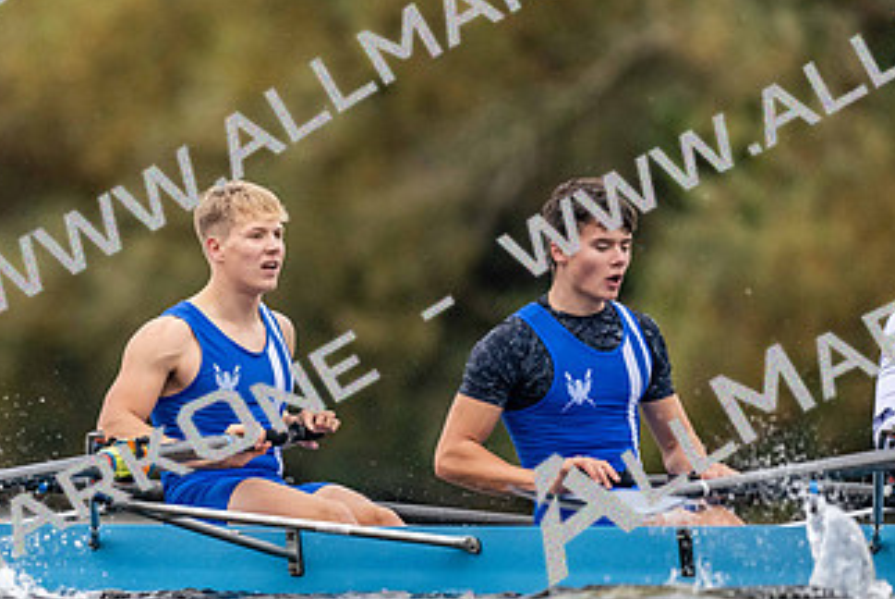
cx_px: 296
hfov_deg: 1.9
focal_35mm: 1076
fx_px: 26774
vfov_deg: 1.3
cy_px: 323
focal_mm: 600
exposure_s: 1/2500
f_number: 4
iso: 3600
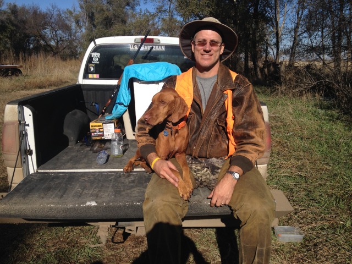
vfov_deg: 40.7
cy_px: 132
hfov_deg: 52.6
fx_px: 356
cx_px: 176
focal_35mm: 35
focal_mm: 4.28
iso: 50
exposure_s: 1/2632
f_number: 2.4
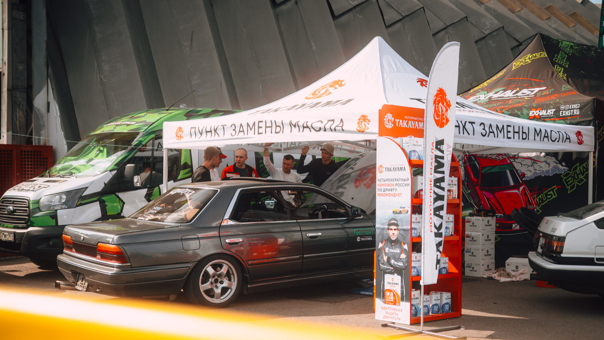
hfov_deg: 42.9
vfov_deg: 24.9
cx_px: 306
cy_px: 209
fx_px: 769
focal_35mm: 48
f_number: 2.2
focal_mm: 40
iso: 800
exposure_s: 1/8000
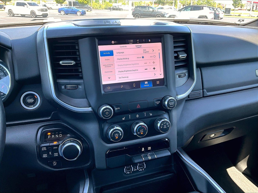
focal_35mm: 29
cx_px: 129
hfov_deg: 61.7
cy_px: 96
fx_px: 216
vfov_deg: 48.2
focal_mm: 3
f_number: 1.8
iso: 32
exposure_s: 1/75
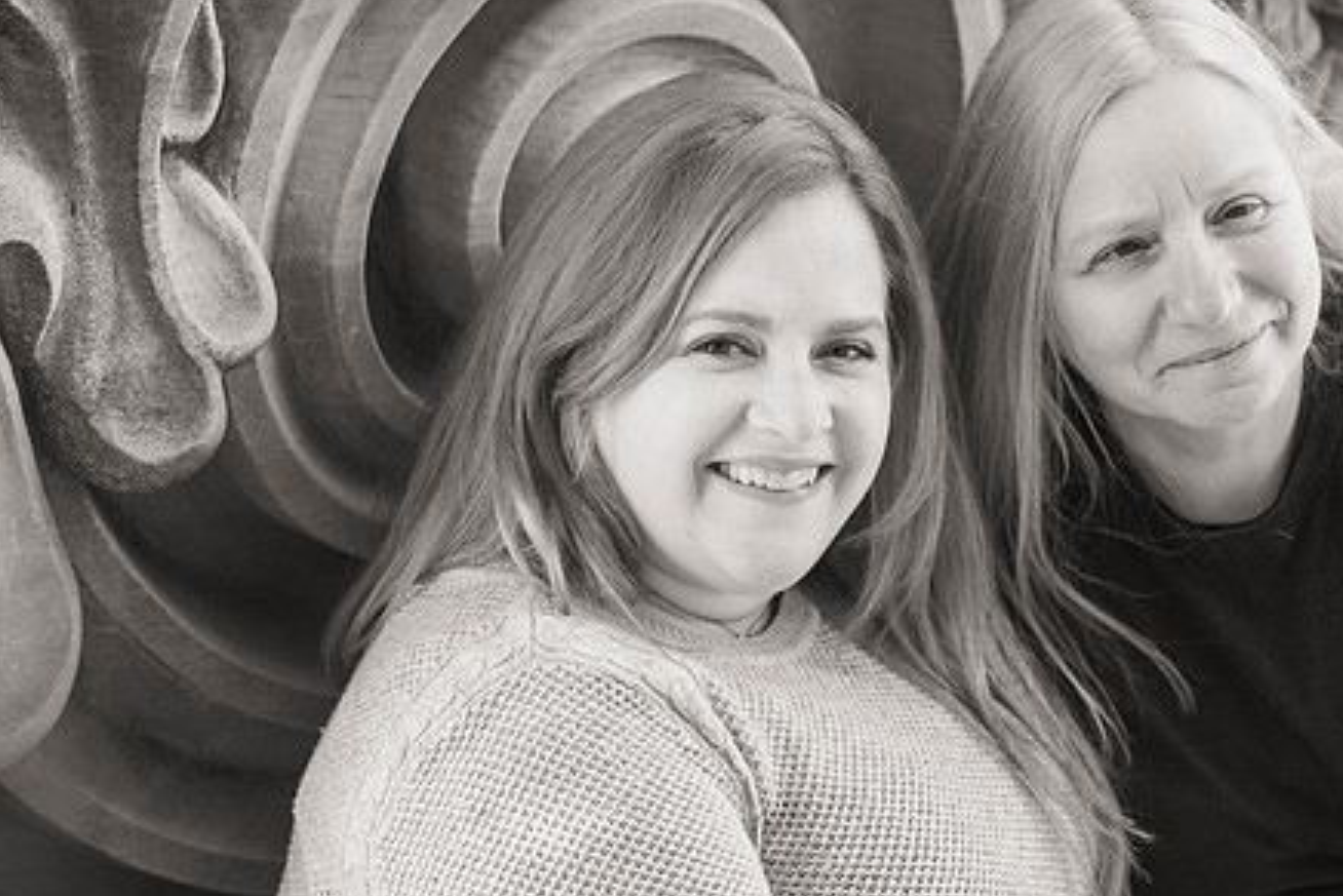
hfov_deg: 15.2
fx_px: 5038
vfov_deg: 10.2
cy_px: 415
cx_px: 867
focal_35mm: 135
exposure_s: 1/400
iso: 400
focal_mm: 98
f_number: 4
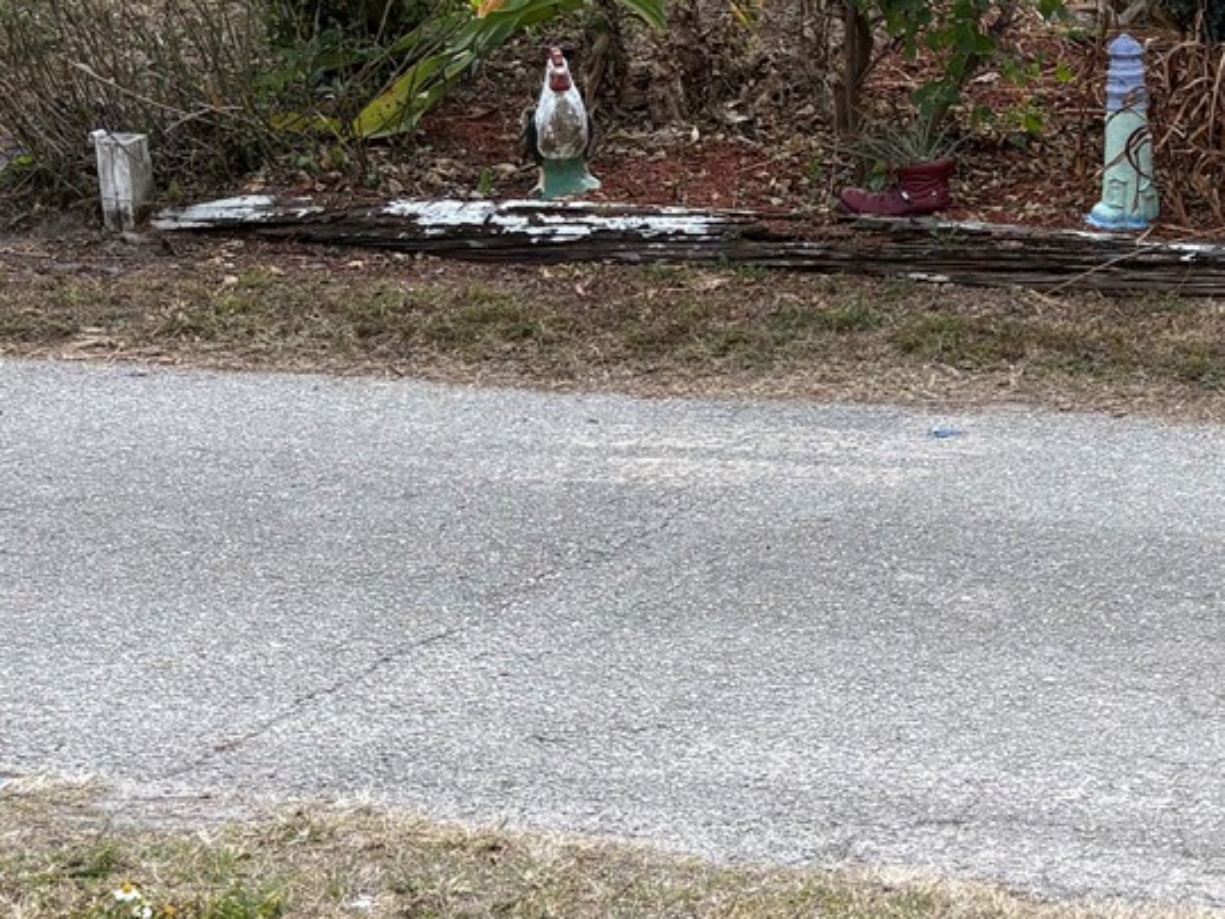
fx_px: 2725
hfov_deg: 23.5
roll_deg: -1.0
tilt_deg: -9.0
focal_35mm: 77
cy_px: 216
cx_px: 1411
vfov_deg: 19.0
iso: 64
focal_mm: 5.96
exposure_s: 1/1311
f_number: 1.6
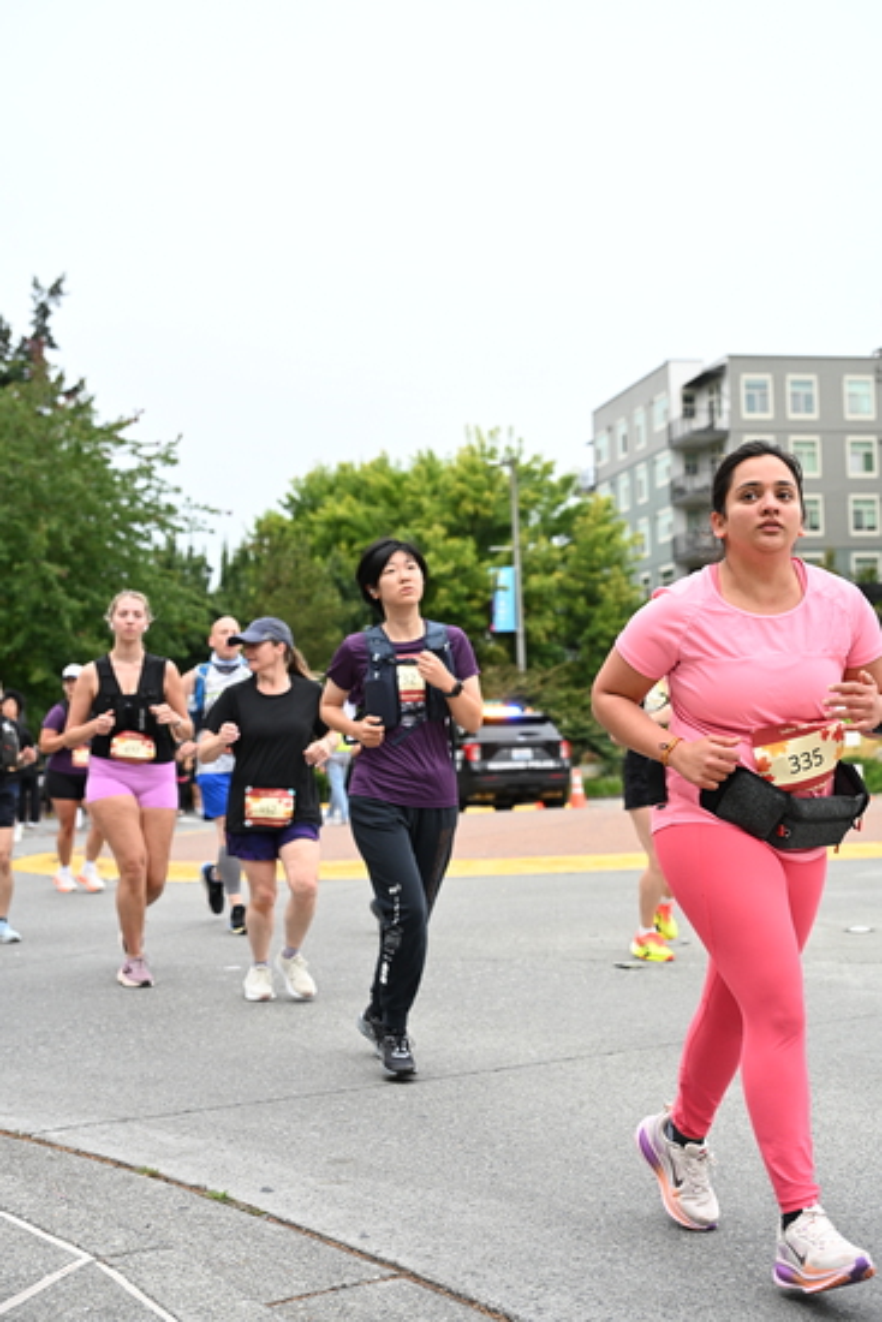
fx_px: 1763
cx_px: 441
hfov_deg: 28.1
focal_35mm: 48
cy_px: 661
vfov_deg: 41.1
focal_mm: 48
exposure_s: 1/800
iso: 1600
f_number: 4
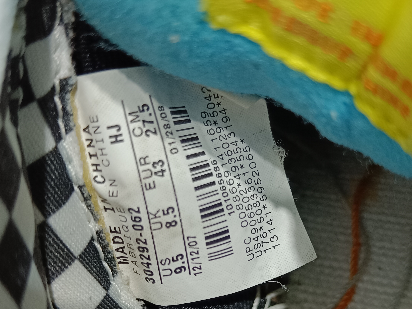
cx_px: 236
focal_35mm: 45
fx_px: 536
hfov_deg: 42.0
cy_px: 237
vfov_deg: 31.5
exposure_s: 1/50.1
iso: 454
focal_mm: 5.59
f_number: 1.88
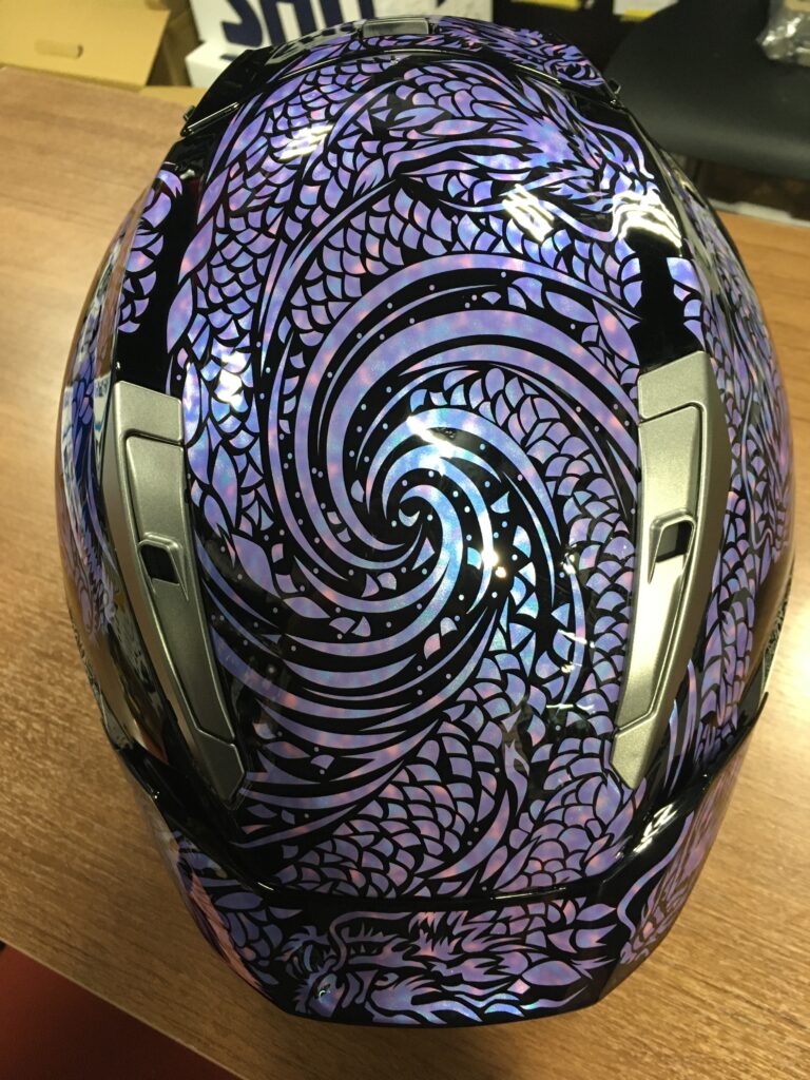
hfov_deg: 48.2
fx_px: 905
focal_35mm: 29
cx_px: 405
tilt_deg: -54.3
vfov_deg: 61.7
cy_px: 540
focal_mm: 4.15
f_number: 2.2
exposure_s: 1/30
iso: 125
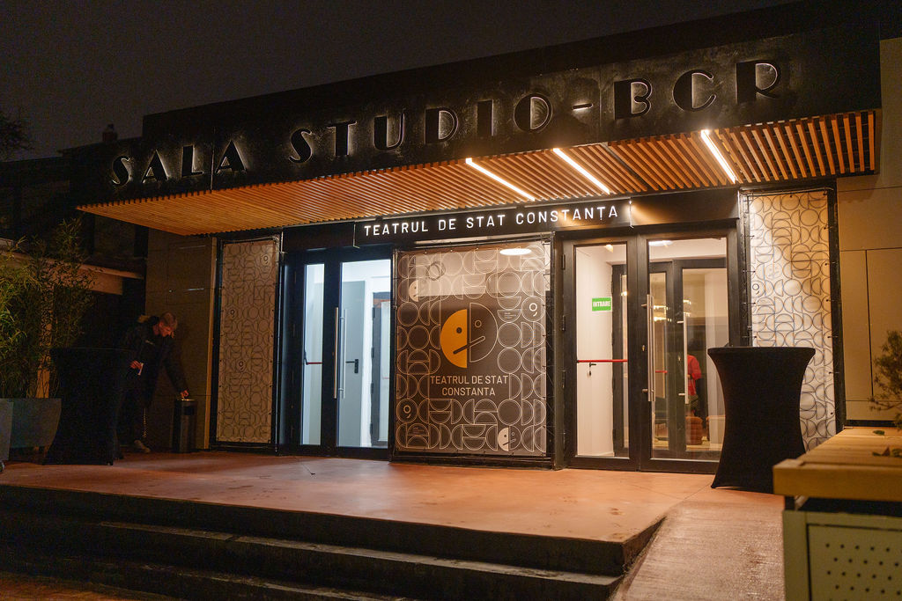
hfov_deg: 53.2
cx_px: 451
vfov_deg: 37.0
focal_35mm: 36
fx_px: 900
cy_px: 300
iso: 2000
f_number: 2
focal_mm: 35
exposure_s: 1/160
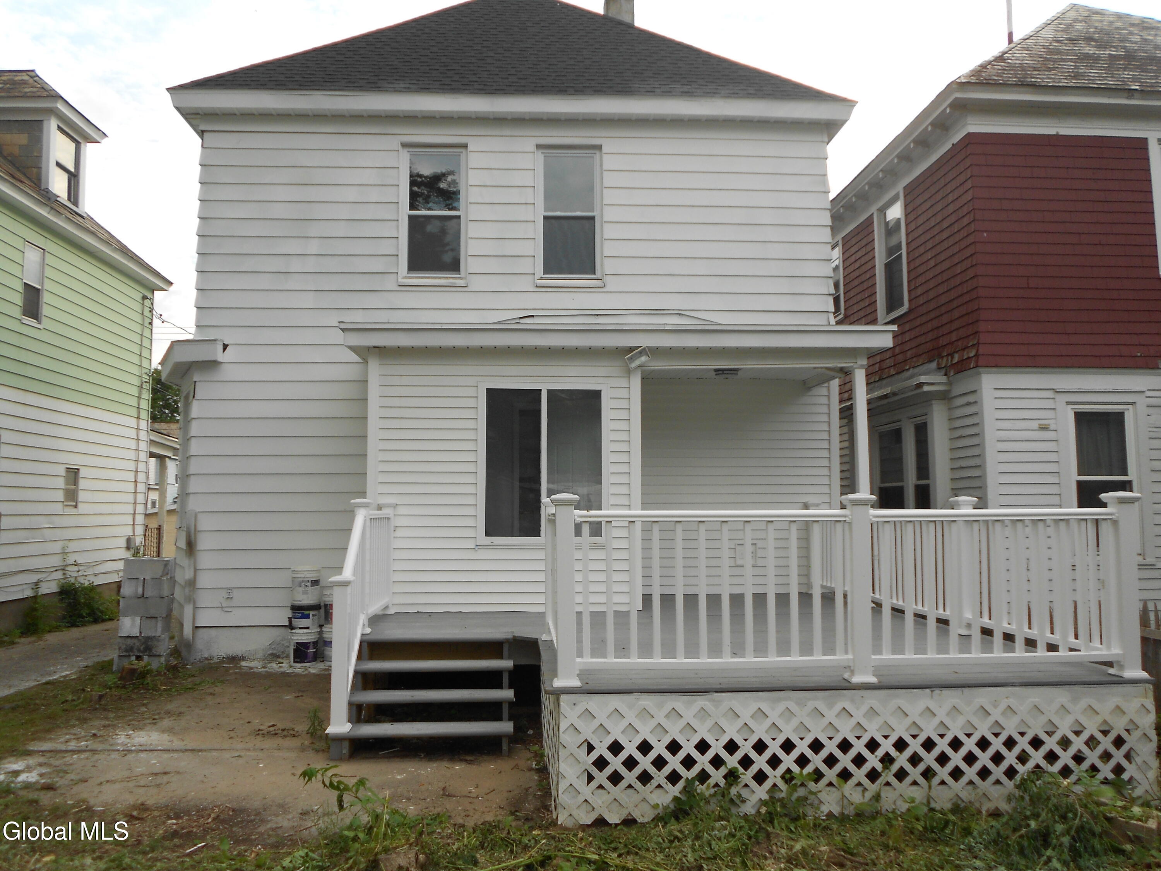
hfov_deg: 61.7
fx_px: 973
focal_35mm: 29
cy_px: 436
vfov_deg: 48.2
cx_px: 580
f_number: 3.4
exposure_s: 1/320
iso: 80
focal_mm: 5.1
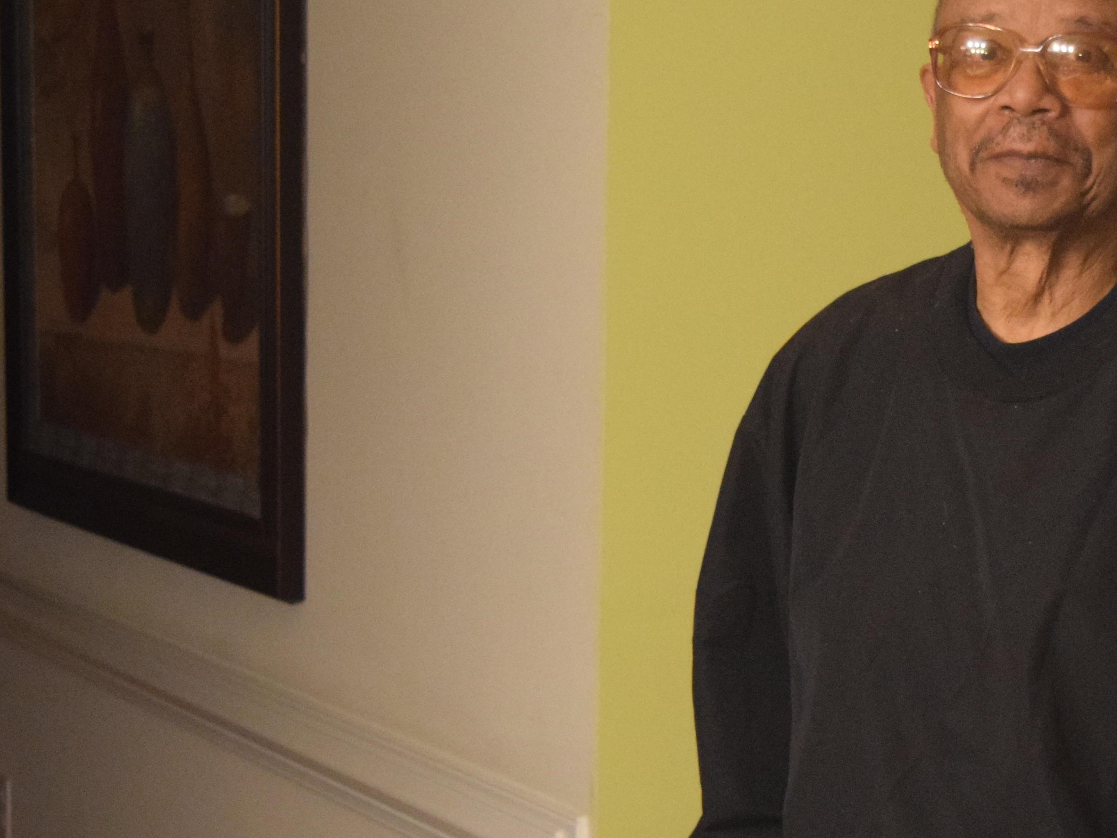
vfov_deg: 13.8
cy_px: 494
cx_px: 992
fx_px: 3458
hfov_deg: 18.1
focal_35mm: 107
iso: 3200
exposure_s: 1/40
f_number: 4.2
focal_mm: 31
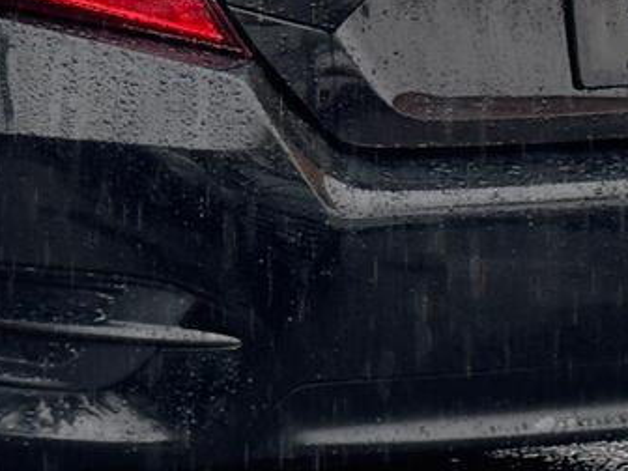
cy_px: -67
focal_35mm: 183
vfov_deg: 8.0
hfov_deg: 10.8
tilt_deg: -7.9
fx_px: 3320
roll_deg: +1.1
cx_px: 198
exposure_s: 1/213
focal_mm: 6.76
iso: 50
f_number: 1.78
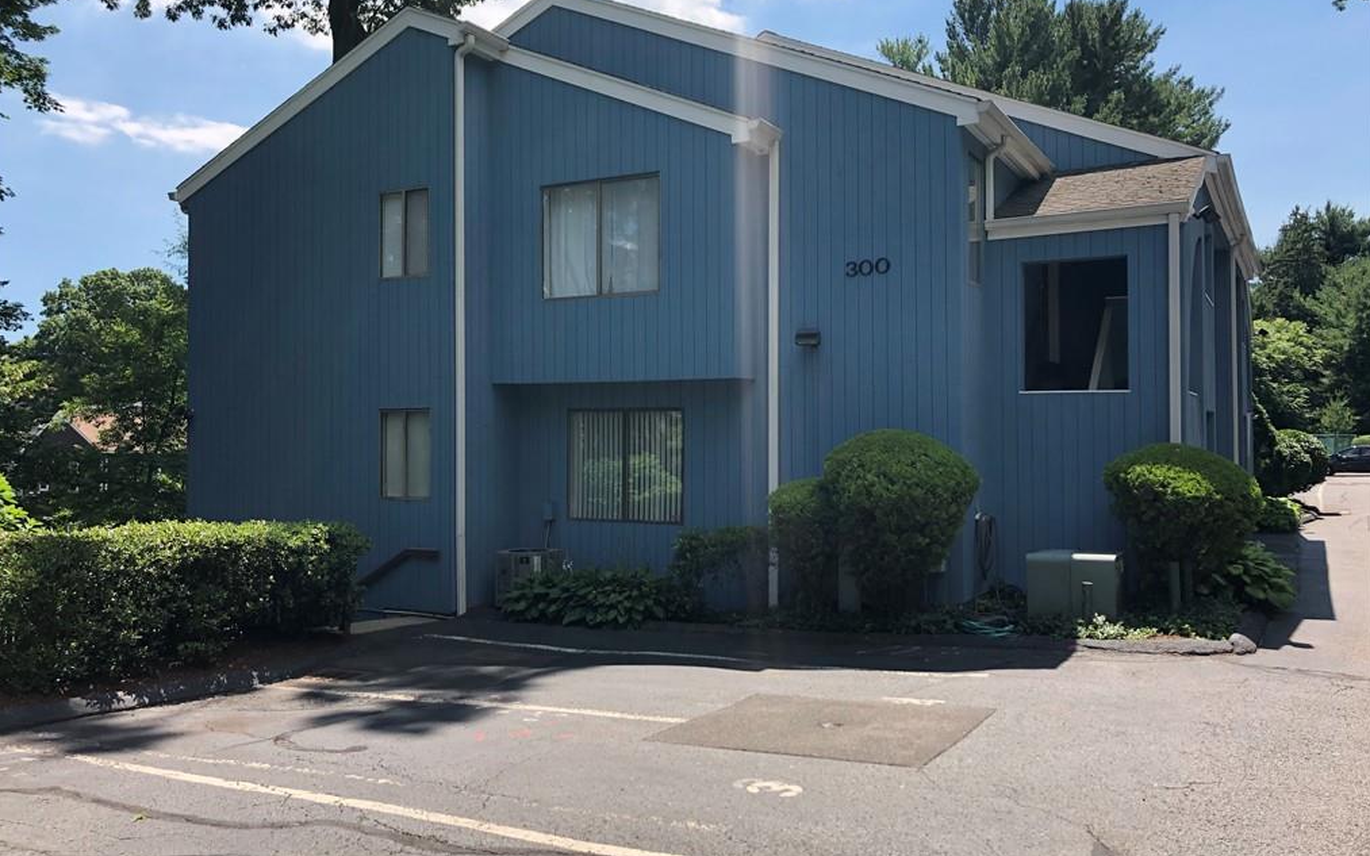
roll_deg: +1.5
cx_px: 682
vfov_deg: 41.8
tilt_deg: +1.5
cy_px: 418
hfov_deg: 62.9
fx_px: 1120
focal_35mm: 30
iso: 20
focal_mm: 4
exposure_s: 1/783
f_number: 1.8
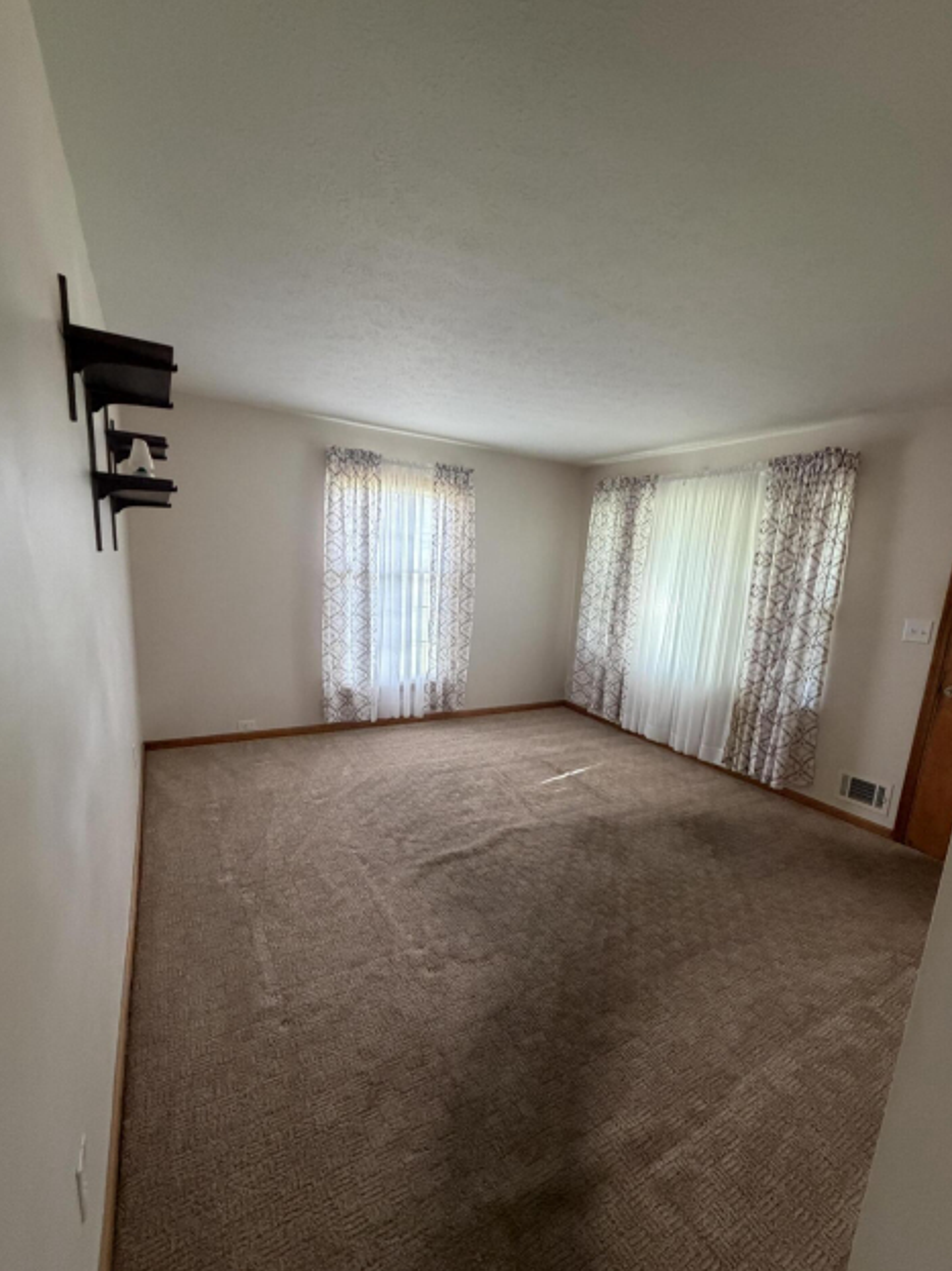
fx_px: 550
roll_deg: -3.1
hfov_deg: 81.7
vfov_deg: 98.0
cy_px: 676
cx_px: 497
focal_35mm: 15
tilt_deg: -10.6
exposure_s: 1/60
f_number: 2.2
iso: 500
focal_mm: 2.22
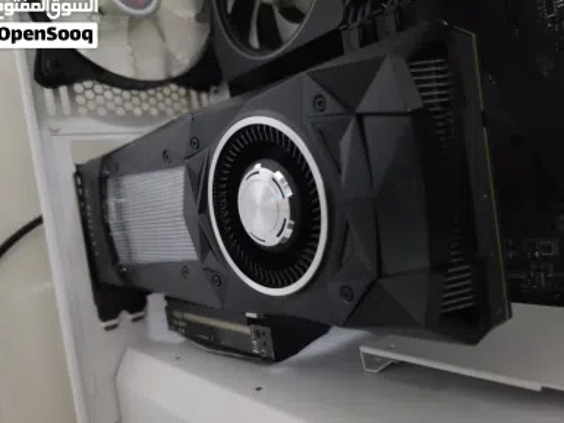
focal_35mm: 27
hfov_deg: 65.3
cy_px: 209
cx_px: 278
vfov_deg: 51.4
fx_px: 440
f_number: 1.8
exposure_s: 1/25
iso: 1250
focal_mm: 5.4
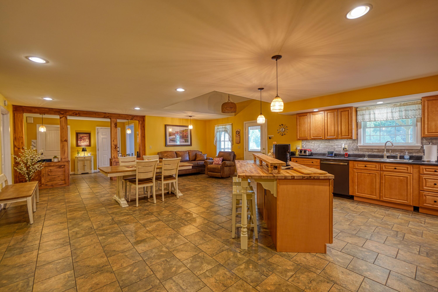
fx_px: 182
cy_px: 146
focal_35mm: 15
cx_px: 219
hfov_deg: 100.4
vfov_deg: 77.3
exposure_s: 1/8
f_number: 4
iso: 200
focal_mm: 10
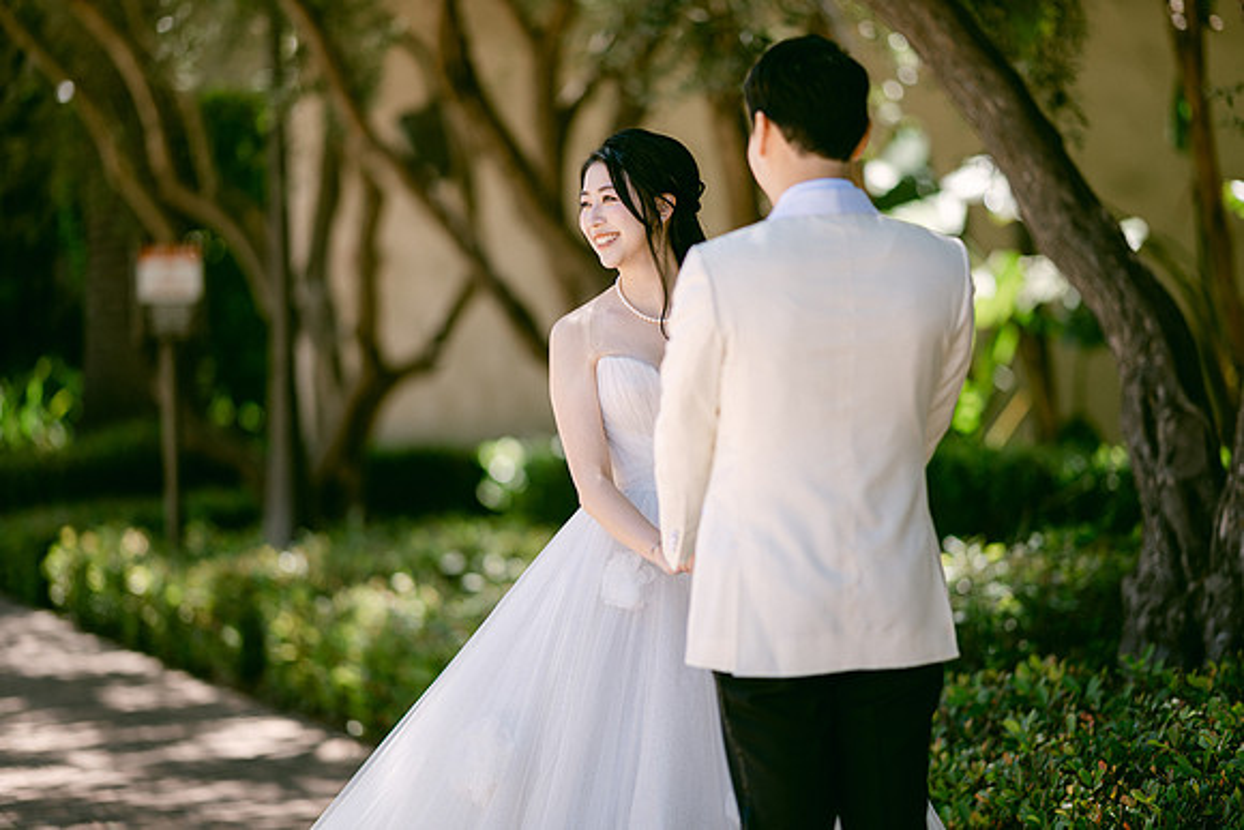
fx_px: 3629
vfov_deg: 13.0
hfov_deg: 19.5
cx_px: 622
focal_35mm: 105
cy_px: 415
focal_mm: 105
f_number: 1.4
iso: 64
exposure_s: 1/1000
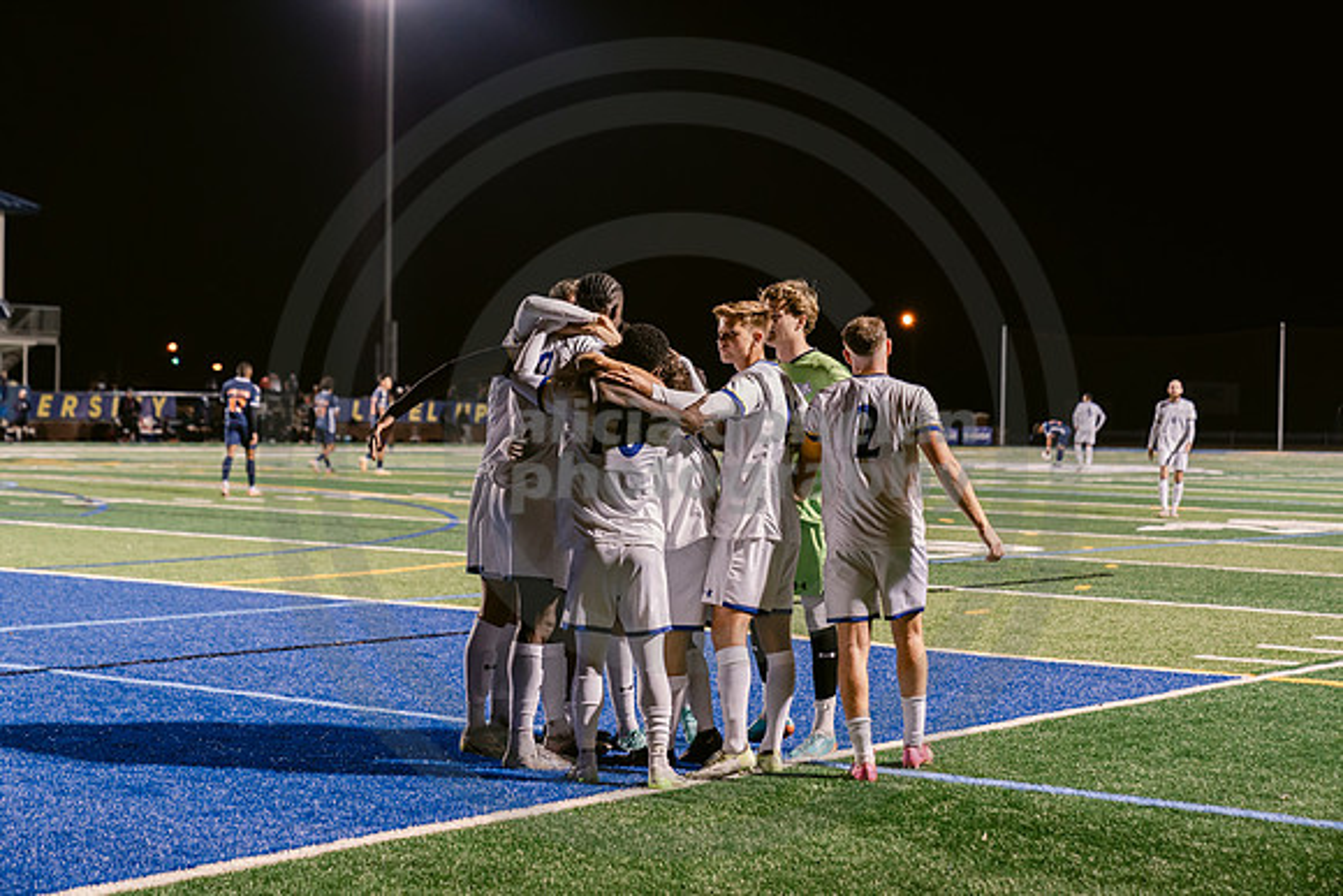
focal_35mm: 70
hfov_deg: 28.8
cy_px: 448
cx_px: 672
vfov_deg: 19.5
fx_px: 2612
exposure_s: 1/250
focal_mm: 70
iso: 2500
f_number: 3.2
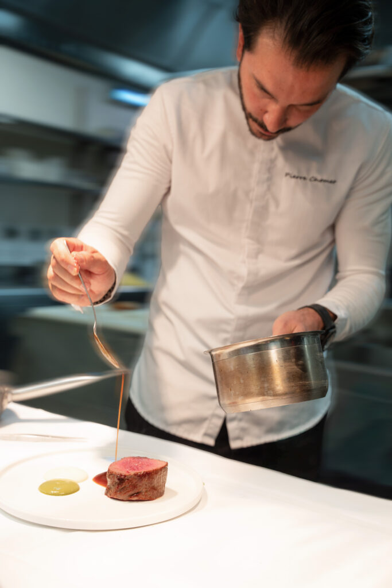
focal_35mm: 42
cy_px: 294
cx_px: 196
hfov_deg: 31.5
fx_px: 694
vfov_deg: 45.9
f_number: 4
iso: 200
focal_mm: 42.5
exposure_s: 1/60
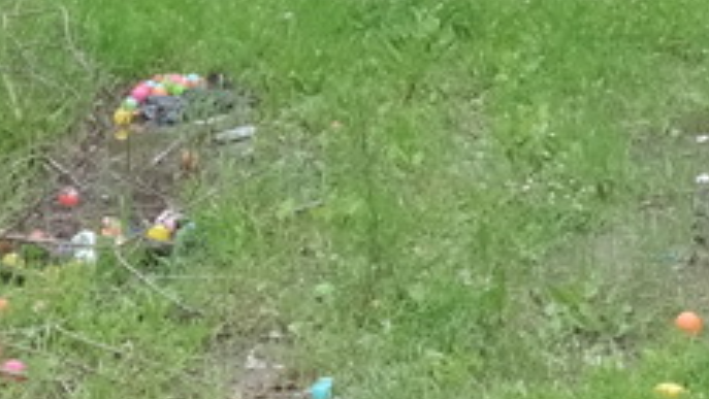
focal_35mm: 148
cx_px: 511
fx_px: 2783
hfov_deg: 14.5
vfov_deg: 7.5
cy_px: -659
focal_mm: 13
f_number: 11
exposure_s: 1/180
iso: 1600
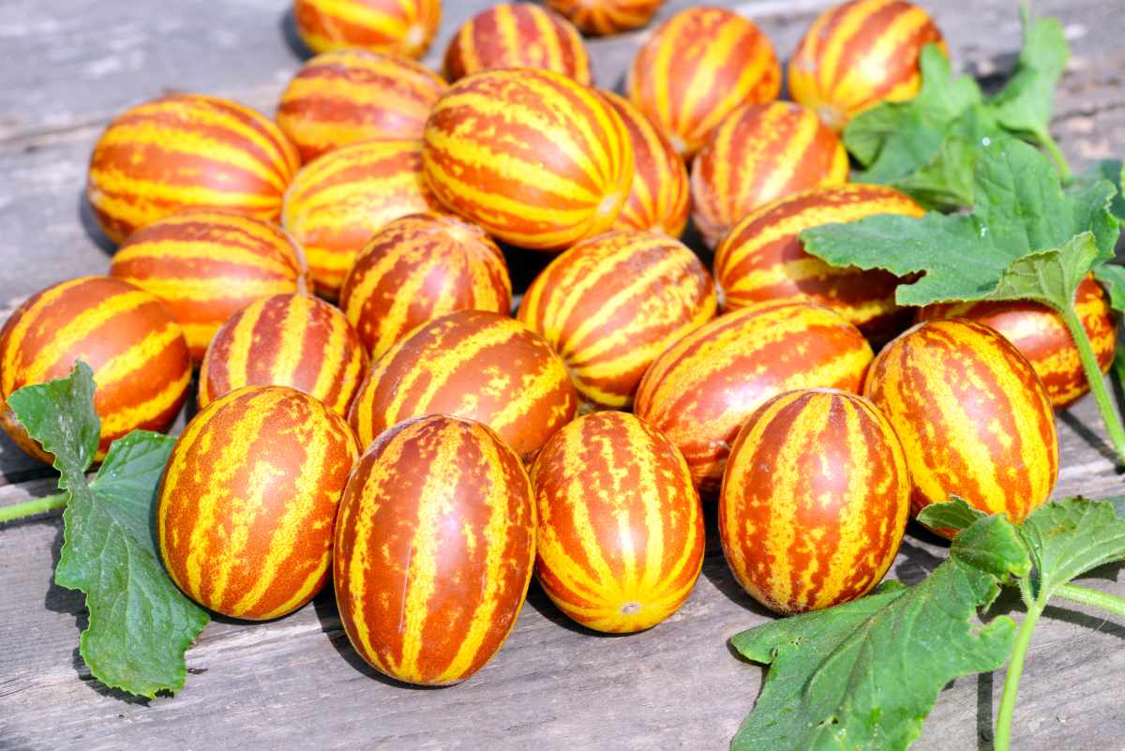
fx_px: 3282
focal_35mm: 105
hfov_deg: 19.4
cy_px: 376
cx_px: 562
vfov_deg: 13.1
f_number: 8
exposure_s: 1/320
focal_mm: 105
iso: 100
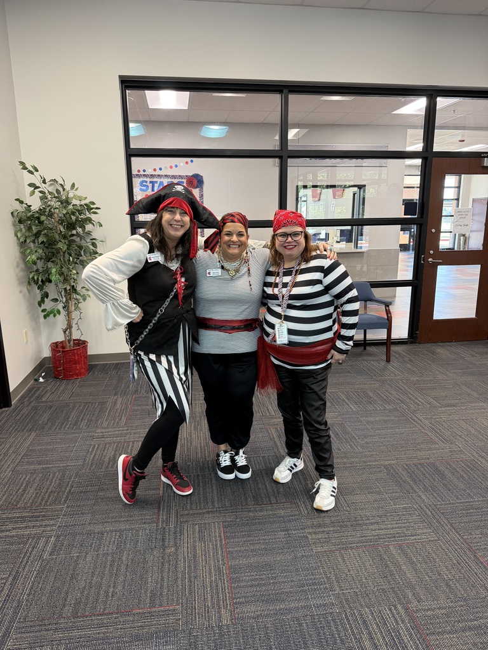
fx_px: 451
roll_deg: +0.9
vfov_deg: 71.6
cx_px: 244
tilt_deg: -14.2
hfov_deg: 56.8
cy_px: 325
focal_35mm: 24
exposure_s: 1/63
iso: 200
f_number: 1.78
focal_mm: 6.76
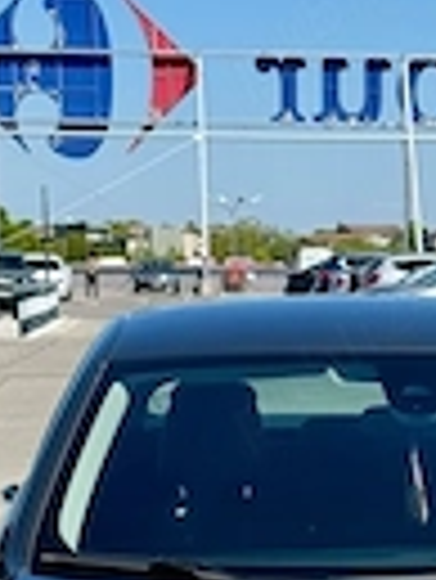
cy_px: 737
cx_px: 463
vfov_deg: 12.8
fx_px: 2498
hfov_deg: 9.9
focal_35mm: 149
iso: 100
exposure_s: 1/6024
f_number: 1.78
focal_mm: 6.76
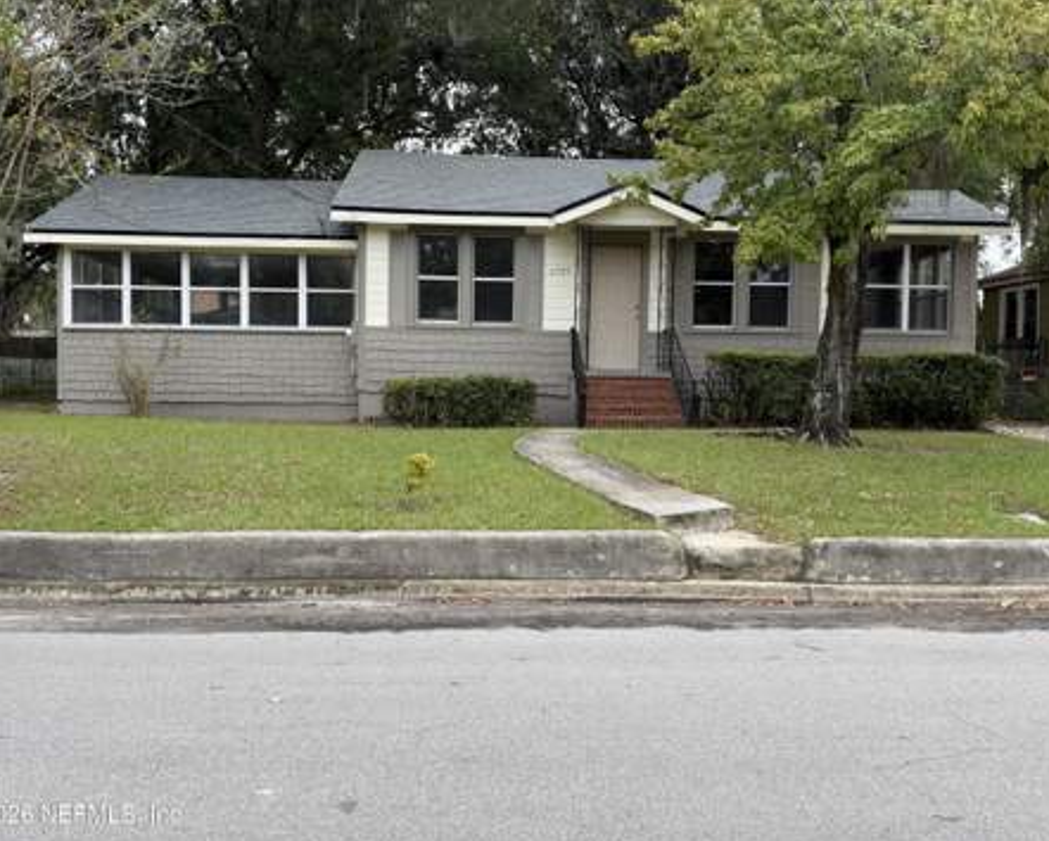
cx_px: 529
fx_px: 1118
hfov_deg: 50.3
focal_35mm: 36
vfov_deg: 41.2
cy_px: 424
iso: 80
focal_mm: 6.93
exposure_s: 1/1149
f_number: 1.8
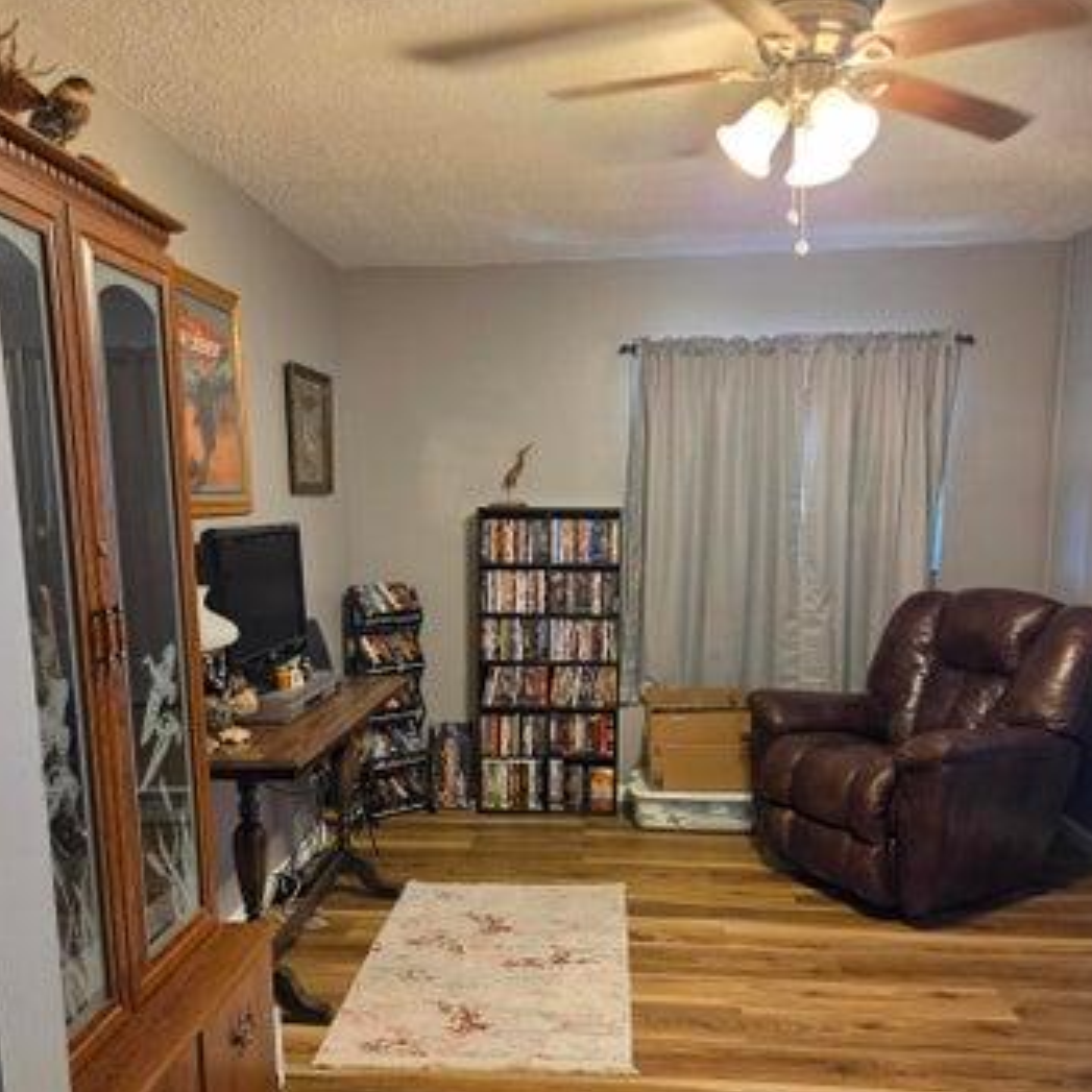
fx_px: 999
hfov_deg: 57.3
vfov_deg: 56.8
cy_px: 660
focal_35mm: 28
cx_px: 554
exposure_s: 1/120
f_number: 1.8
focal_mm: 5.4
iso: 500
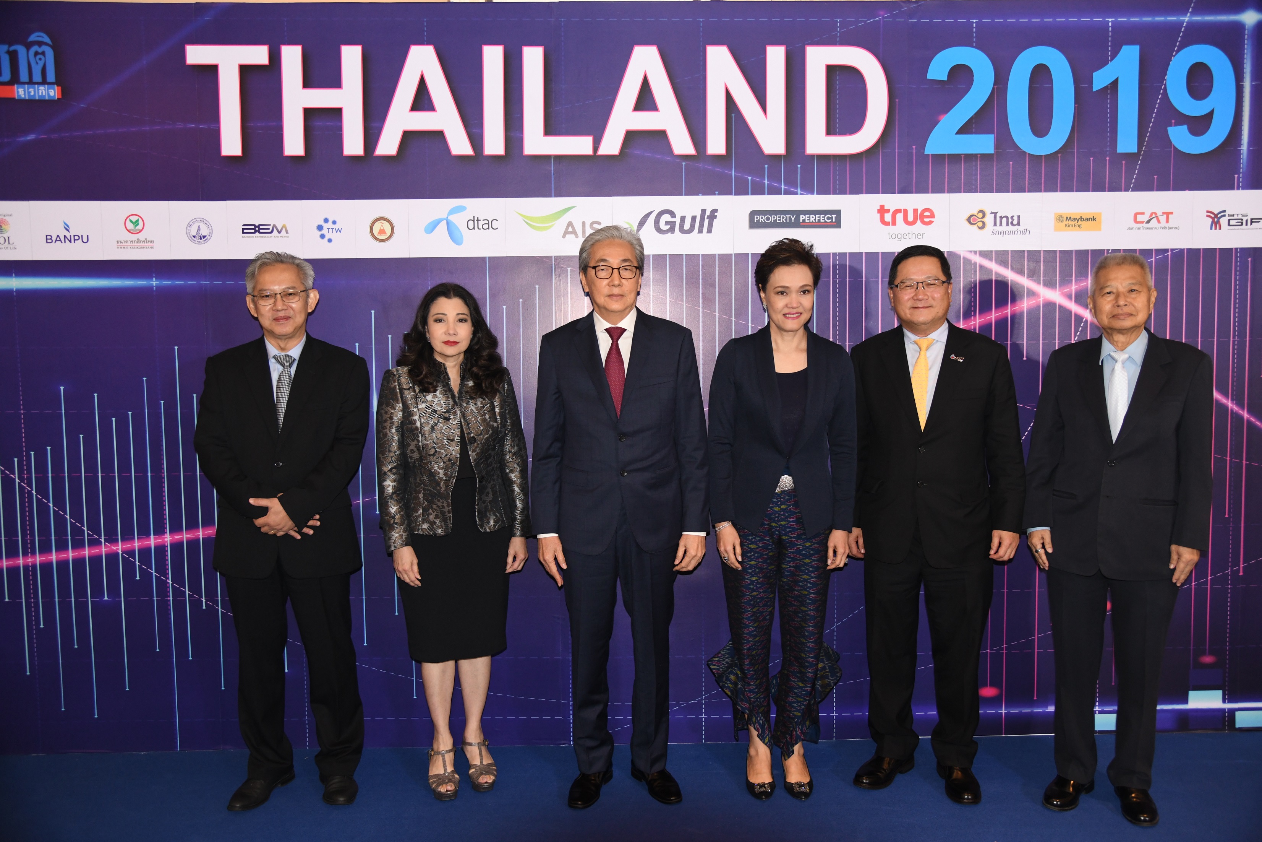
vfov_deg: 43.6
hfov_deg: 61.9
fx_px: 1052
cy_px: 421
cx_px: 631
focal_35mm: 30
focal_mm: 30
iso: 1250
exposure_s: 1/125
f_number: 4
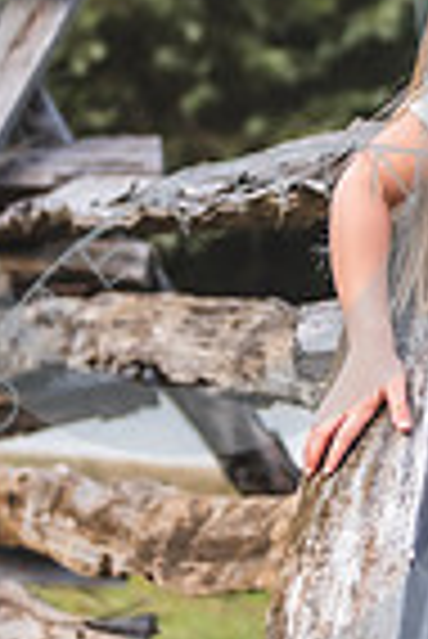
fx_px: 2473
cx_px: 550
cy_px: 220
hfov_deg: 9.7
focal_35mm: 139
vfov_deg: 14.7
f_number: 2.8
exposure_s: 1/200
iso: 100
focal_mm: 44
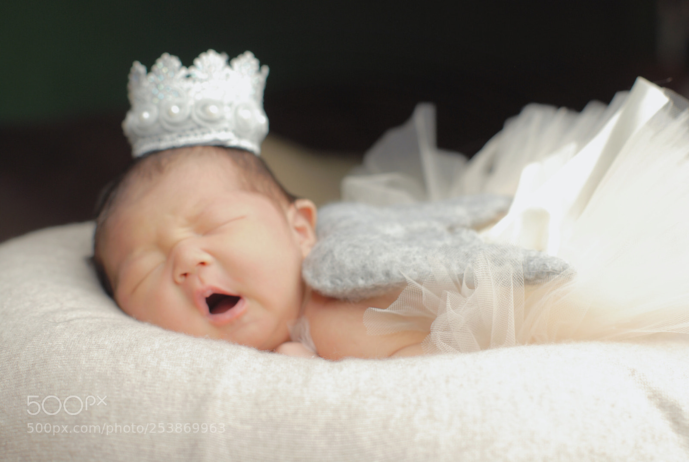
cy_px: 231
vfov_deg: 16.6
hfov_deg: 24.6
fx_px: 1581
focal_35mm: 82
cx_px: 344
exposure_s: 1/125
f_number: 2.8
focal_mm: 55
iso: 100
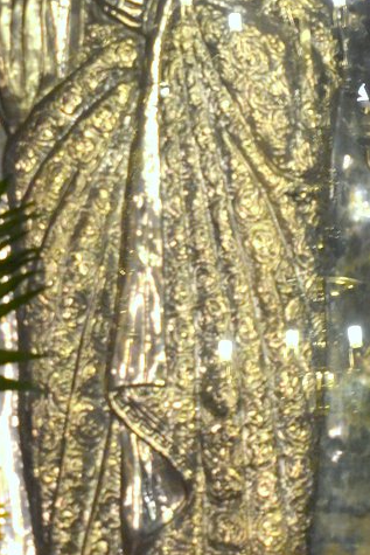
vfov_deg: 17.2
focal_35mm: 118
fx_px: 1818
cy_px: 136
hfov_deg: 11.6
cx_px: 190
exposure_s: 1/80
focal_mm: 35
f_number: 5
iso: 2000
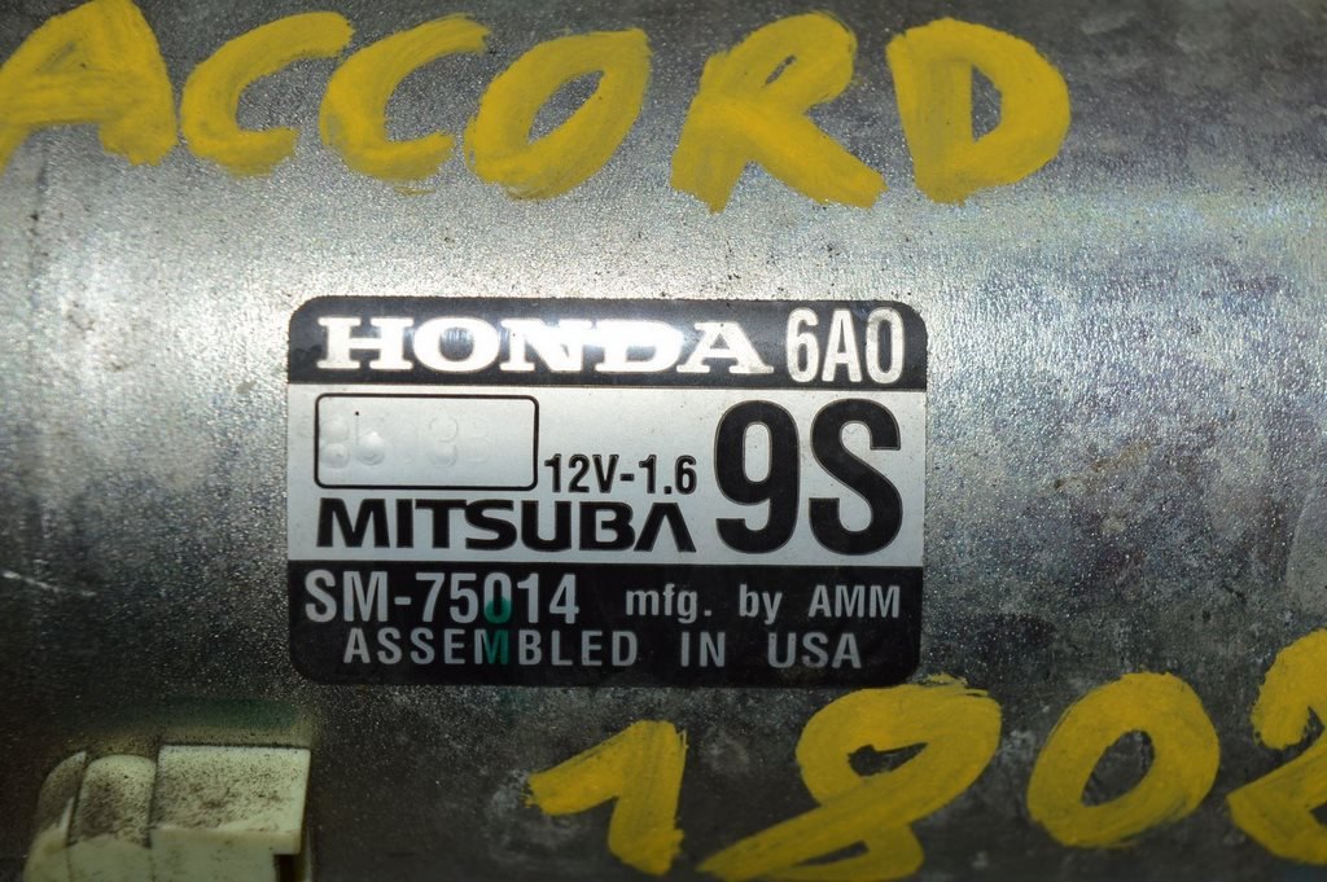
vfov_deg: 16.5
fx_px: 3039
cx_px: 664
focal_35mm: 82
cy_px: 441
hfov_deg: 24.6
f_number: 8
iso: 100
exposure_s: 1/60
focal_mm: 55
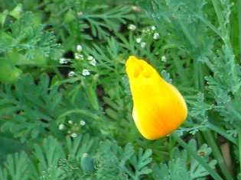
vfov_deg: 2.3
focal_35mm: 642
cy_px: 143
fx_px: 4468
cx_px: 298
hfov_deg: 3.1
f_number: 3.4
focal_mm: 30.8
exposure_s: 1/100
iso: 160
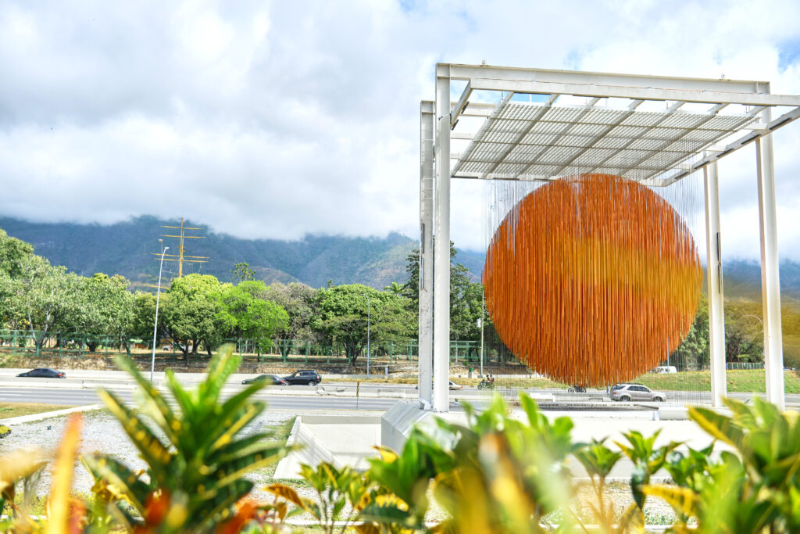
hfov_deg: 54.4
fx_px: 778
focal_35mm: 35
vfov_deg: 37.9
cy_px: 267
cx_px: 400
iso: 160
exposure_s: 1/2500
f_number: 2.8
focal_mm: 23
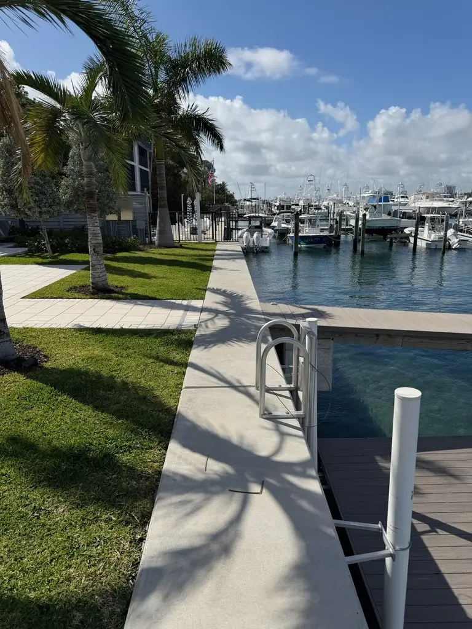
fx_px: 436
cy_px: 314
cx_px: 236
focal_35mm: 24
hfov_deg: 56.8
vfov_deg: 71.6
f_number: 1.78
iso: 80
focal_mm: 6.76
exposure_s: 1/7353
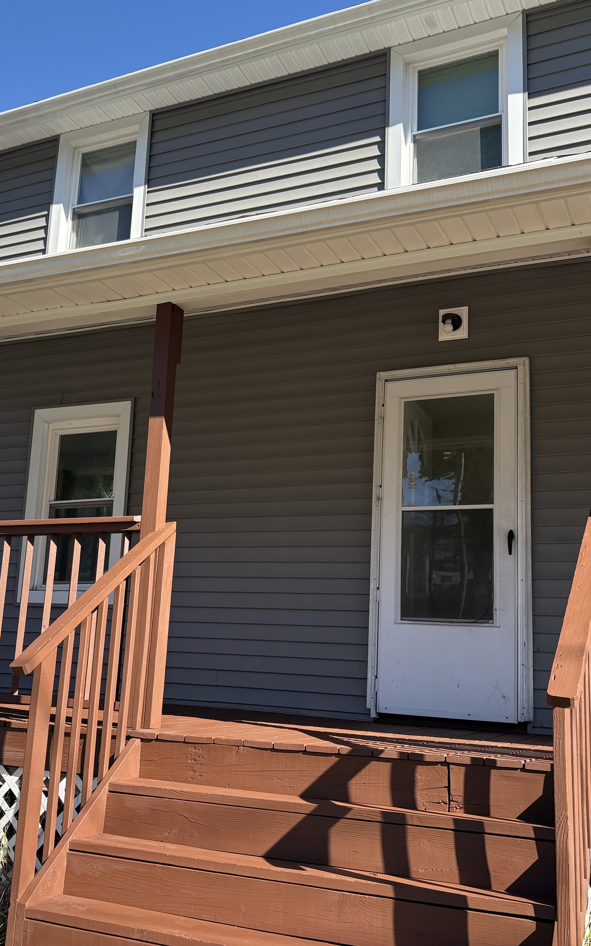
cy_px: 470
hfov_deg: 34.2
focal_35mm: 37
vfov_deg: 52.7
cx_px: 212
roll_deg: -2.6
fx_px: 954
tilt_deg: +12.9
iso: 64
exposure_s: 1/1667
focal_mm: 5.96
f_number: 1.6
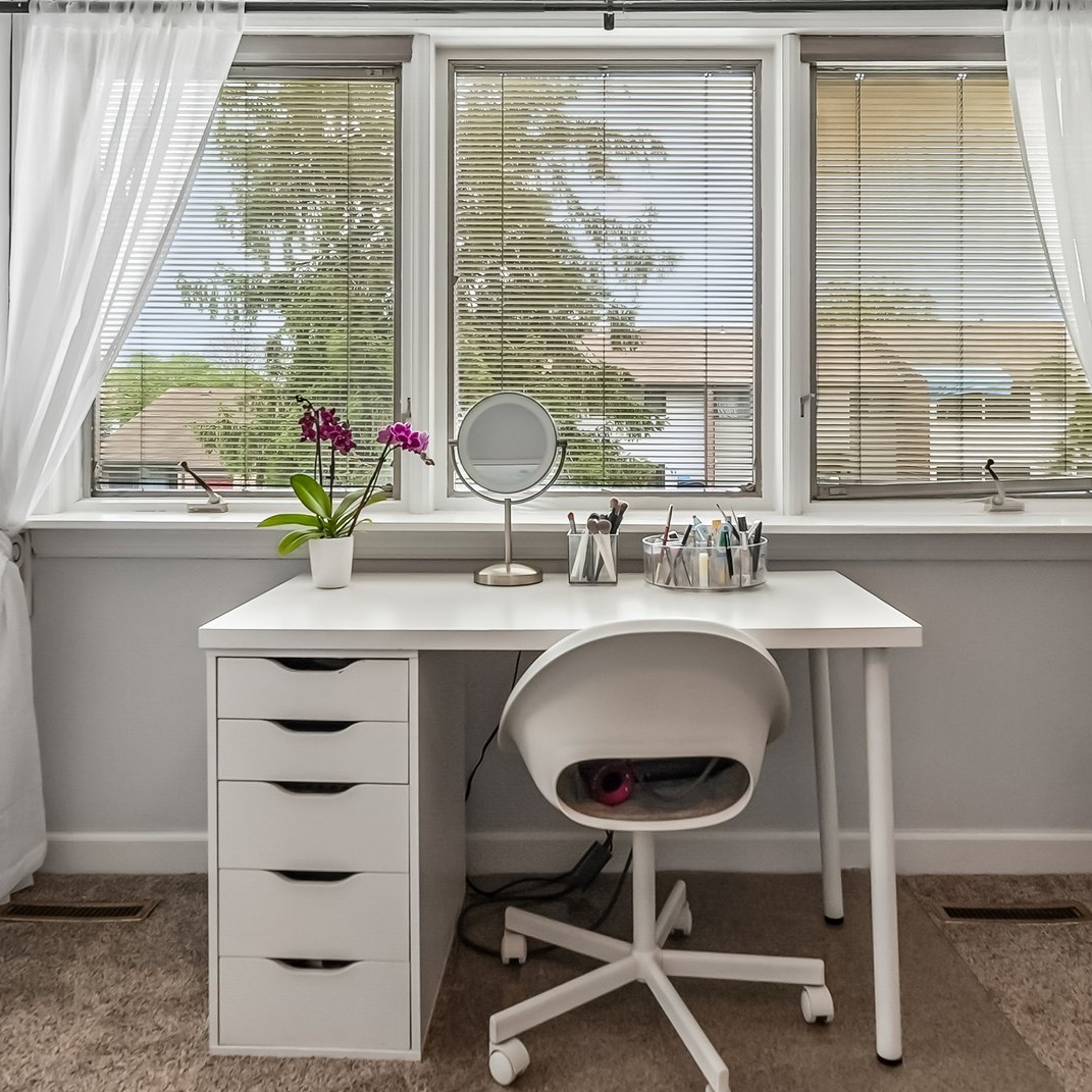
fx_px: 963
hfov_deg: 58.9
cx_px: 616
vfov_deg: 58.5
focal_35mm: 27
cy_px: 425
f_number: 7.1
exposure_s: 1/100
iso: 800
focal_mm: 16.6
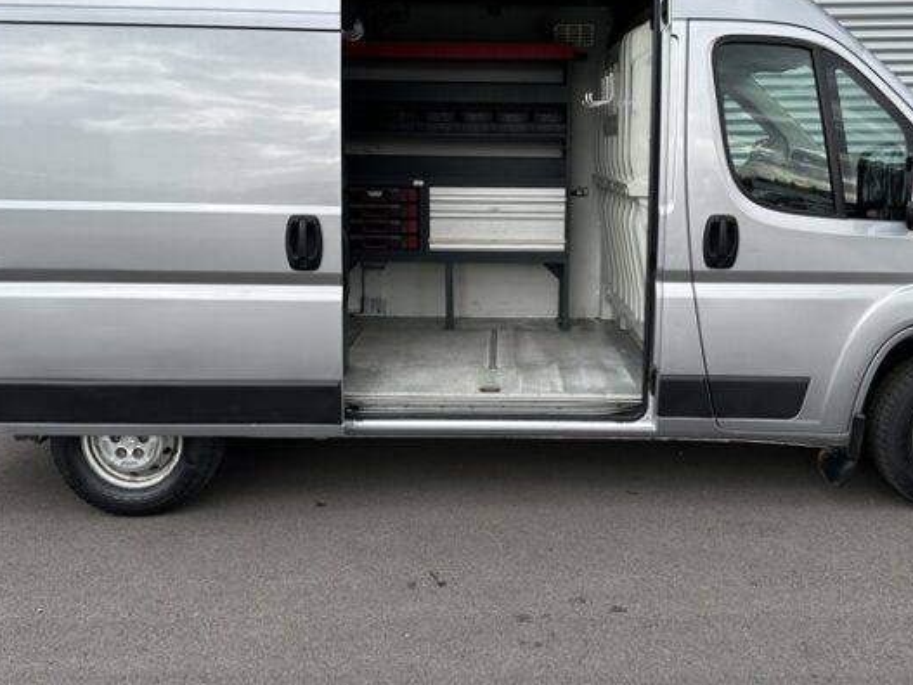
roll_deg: +0.4
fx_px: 923
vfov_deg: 40.5
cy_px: 283
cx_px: 504
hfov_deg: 52.5
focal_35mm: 35
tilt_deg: -8.2
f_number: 1.78
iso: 80
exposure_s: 1/1256
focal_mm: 6.86
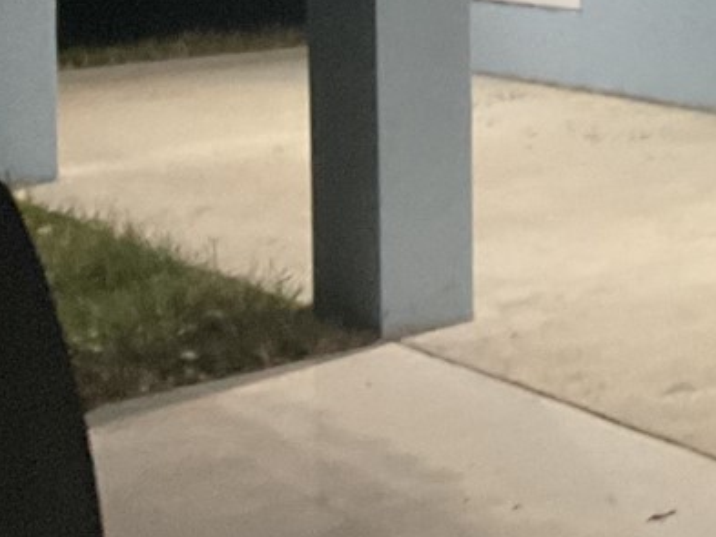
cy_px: -200
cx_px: 1304
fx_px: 2441
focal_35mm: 118
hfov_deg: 14.6
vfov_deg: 12.1
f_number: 1.8
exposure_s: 1/40
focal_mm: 3
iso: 250
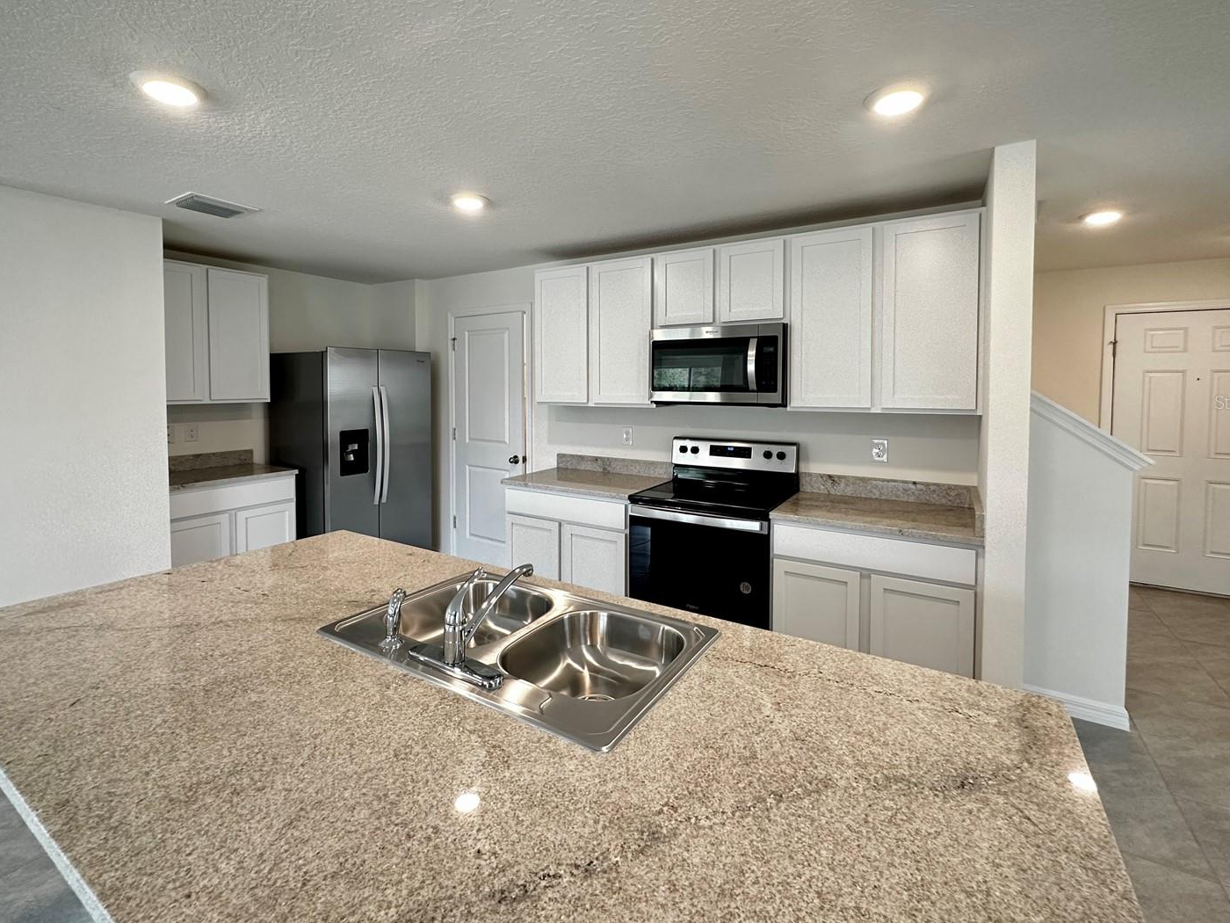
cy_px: 402
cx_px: 595
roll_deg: -0.4
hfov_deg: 94.5
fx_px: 569
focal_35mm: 16
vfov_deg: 77.7
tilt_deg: -2.5
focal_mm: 2.22
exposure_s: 1/60
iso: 200
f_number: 2.2
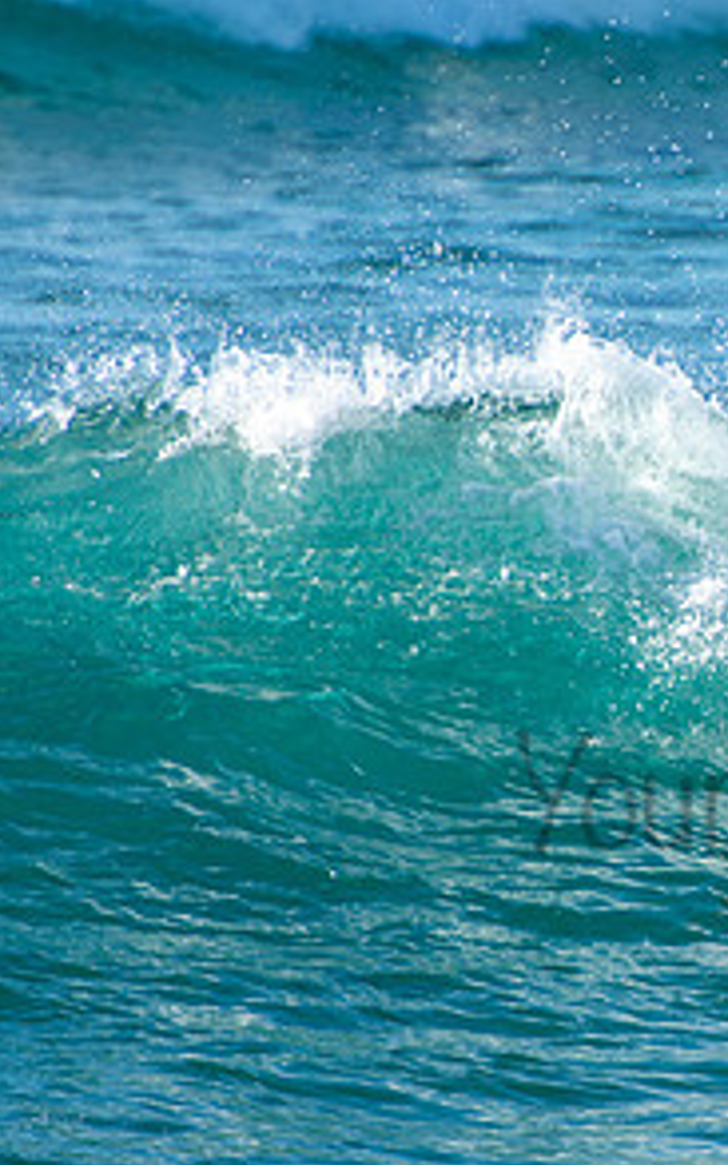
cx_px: 927
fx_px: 38430
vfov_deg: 1.7
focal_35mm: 1210
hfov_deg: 1.1
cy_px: 757
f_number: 5.6
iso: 125
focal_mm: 400
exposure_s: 1/400
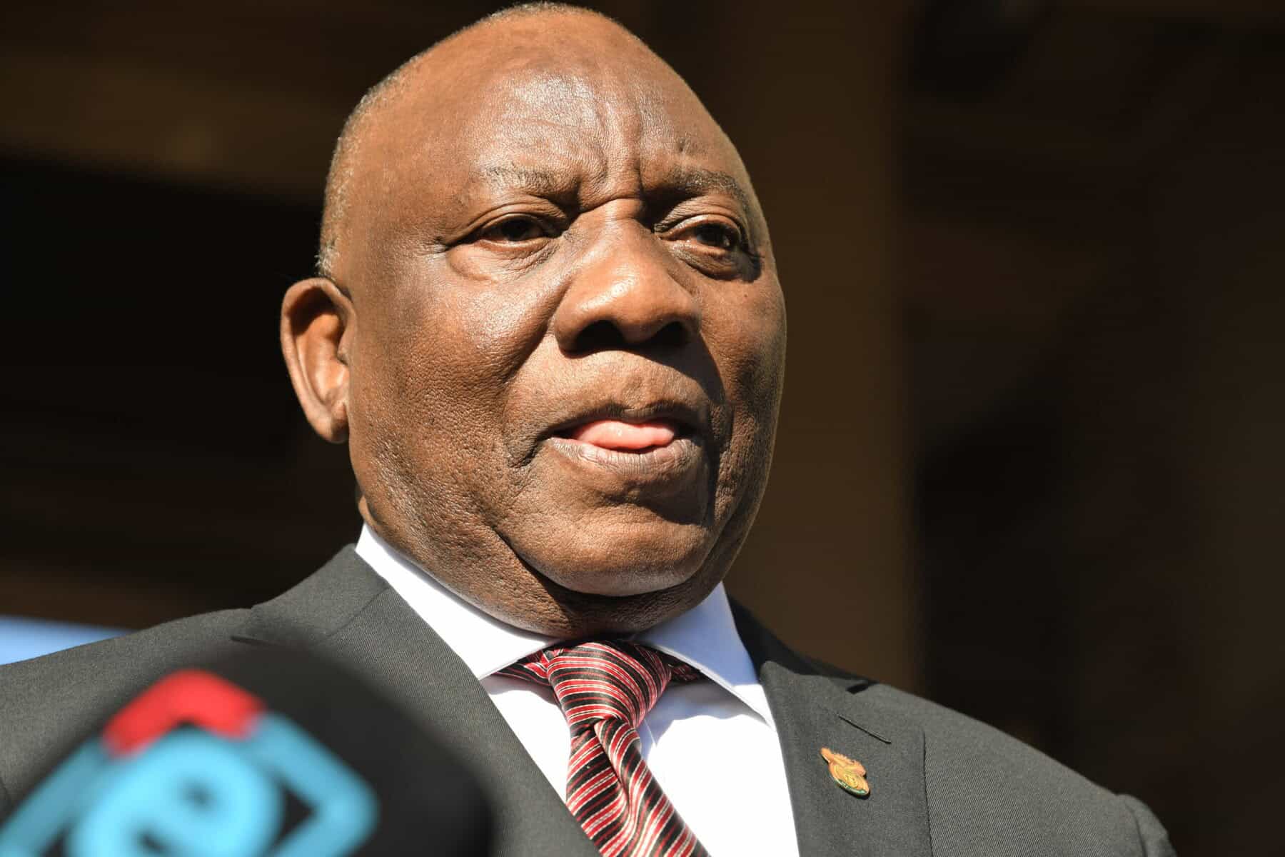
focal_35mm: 110
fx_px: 3926
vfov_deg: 12.5
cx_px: 642
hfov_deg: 18.6
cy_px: 428
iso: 500
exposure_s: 1/800
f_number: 7.1
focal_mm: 110
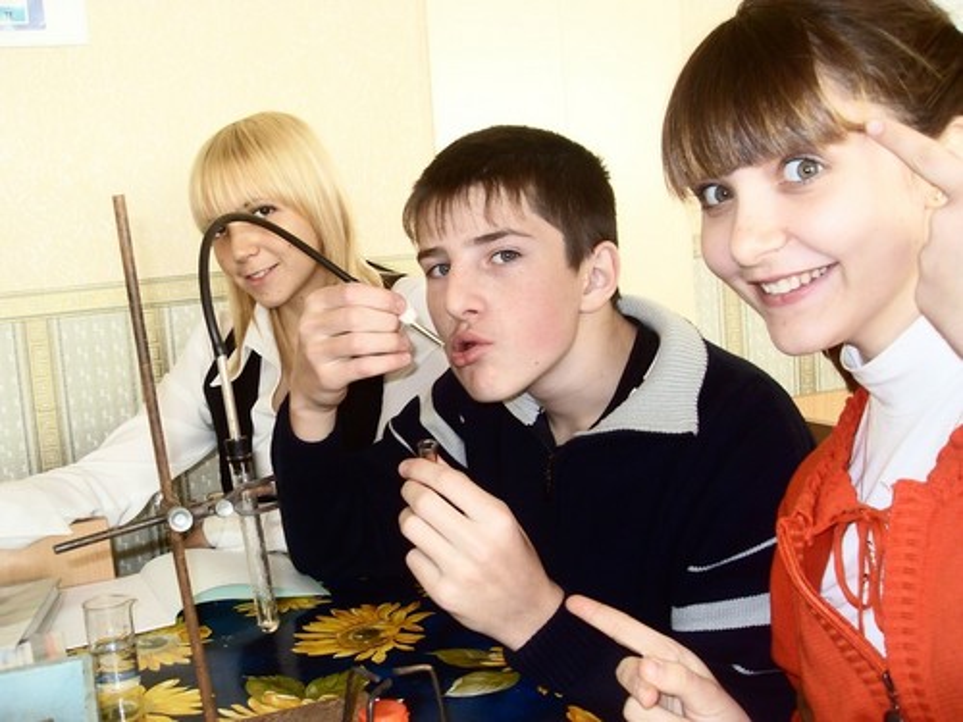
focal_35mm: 37
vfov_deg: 38.7
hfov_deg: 50.1
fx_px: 1029
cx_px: 482
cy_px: 361
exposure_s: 1/90
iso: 100
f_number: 2.8
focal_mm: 6.3
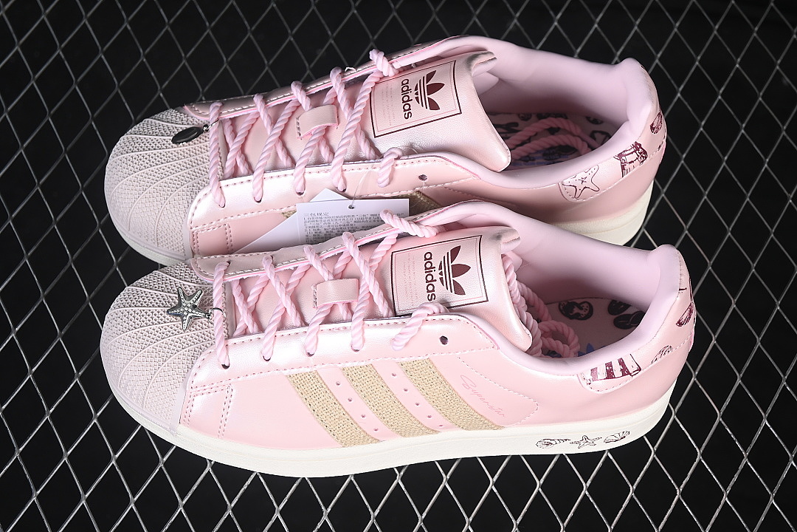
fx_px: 1660
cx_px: 398
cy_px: 266
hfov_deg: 27.0
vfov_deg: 18.2
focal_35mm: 75
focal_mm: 50
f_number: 7.1
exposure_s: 1/80
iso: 160
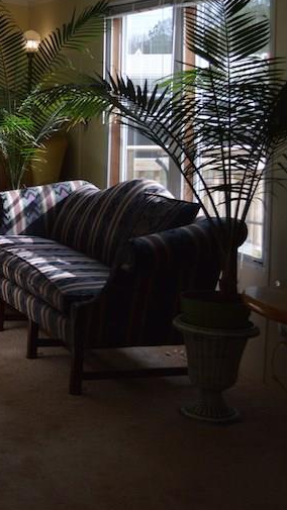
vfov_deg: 29.9
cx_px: -94
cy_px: 169
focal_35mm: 70
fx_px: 947
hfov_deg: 16.2
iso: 400
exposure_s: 1/1000
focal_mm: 22
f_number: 4.5
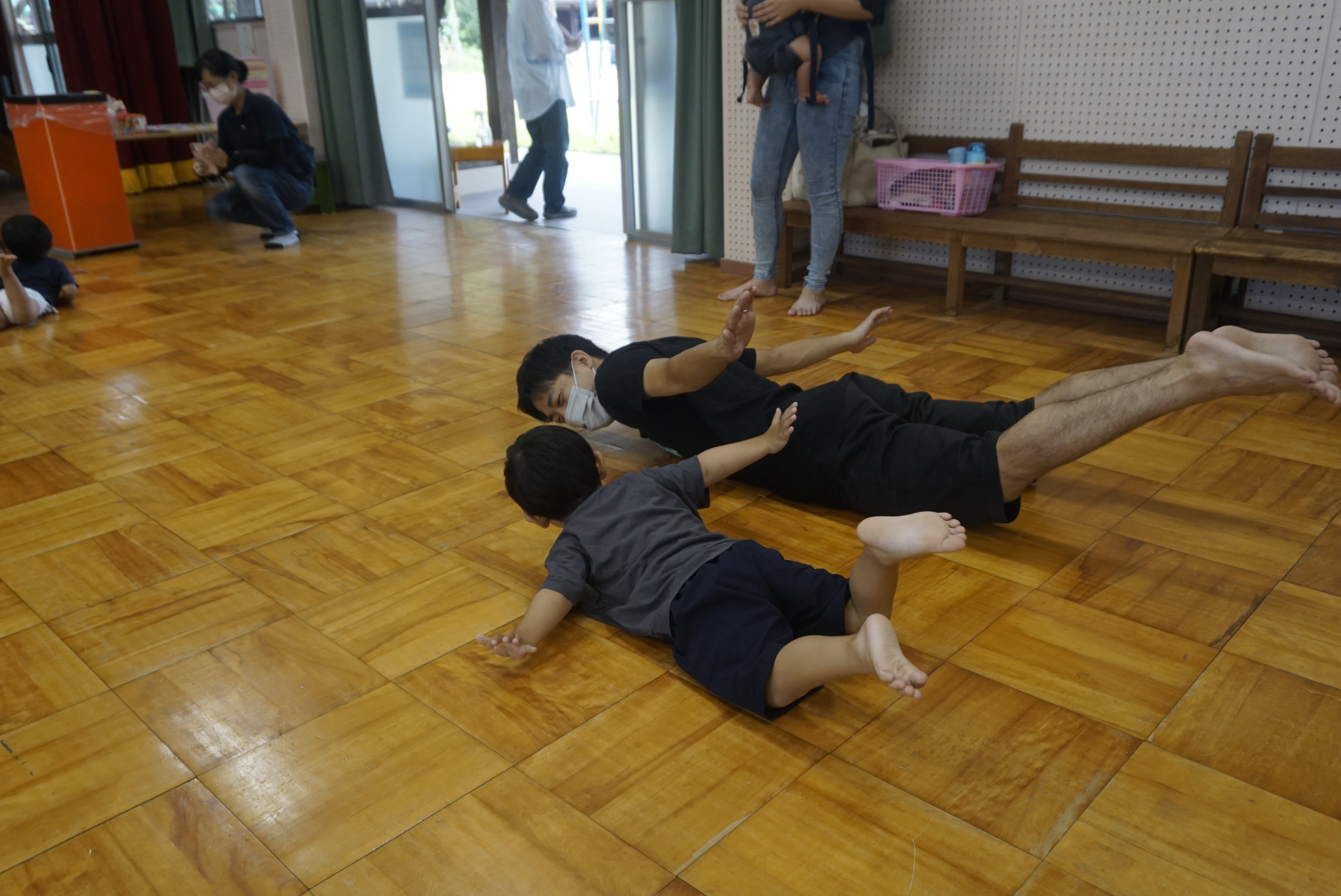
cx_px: 670
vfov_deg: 45.7
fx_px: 1062
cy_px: 448
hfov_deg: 64.5
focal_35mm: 28
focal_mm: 19
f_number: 4
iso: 800
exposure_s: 1/160
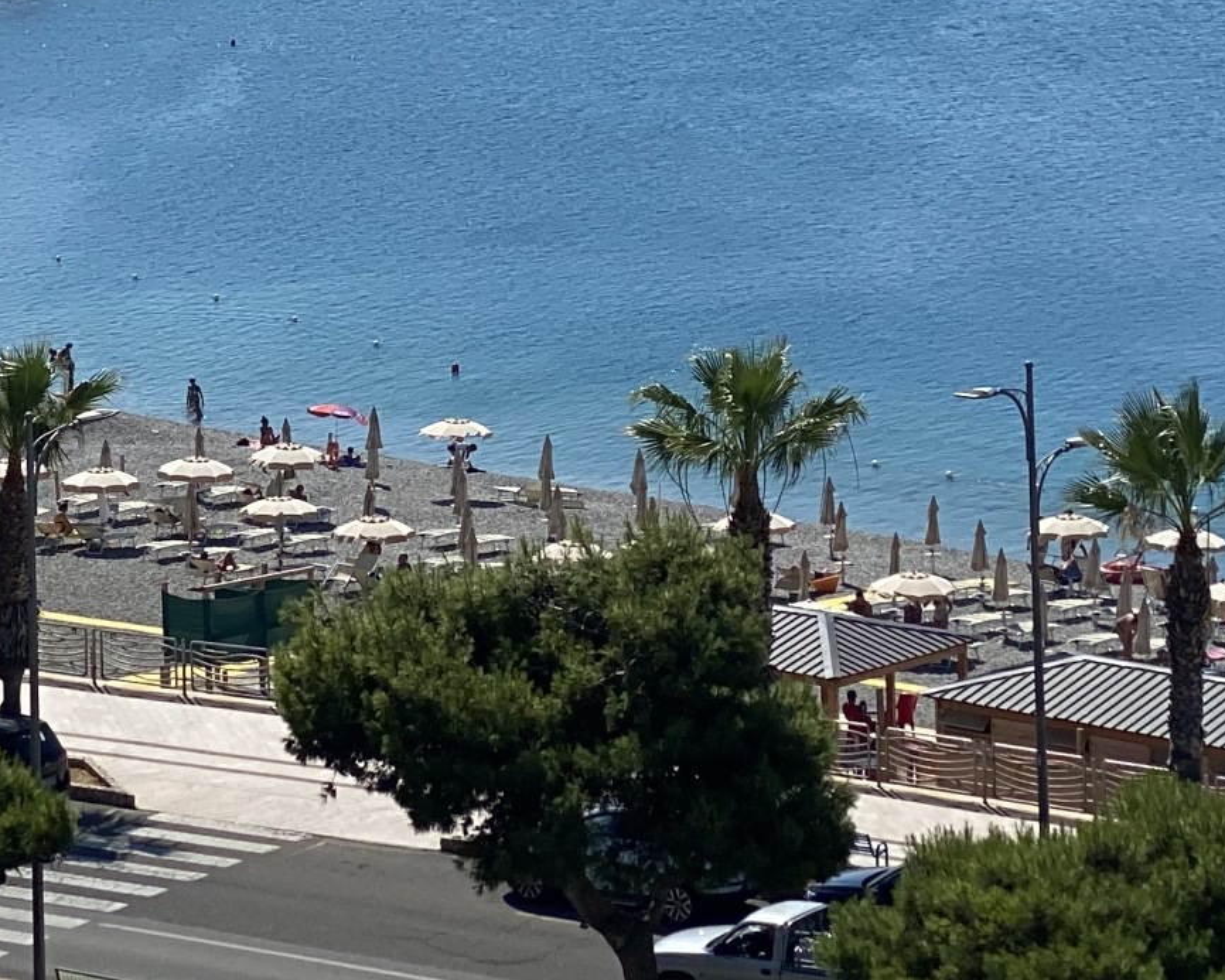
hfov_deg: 12.8
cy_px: -310
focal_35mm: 150
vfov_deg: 10.1
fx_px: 5439
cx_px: 464
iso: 20
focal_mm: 6
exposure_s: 1/3690
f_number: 2
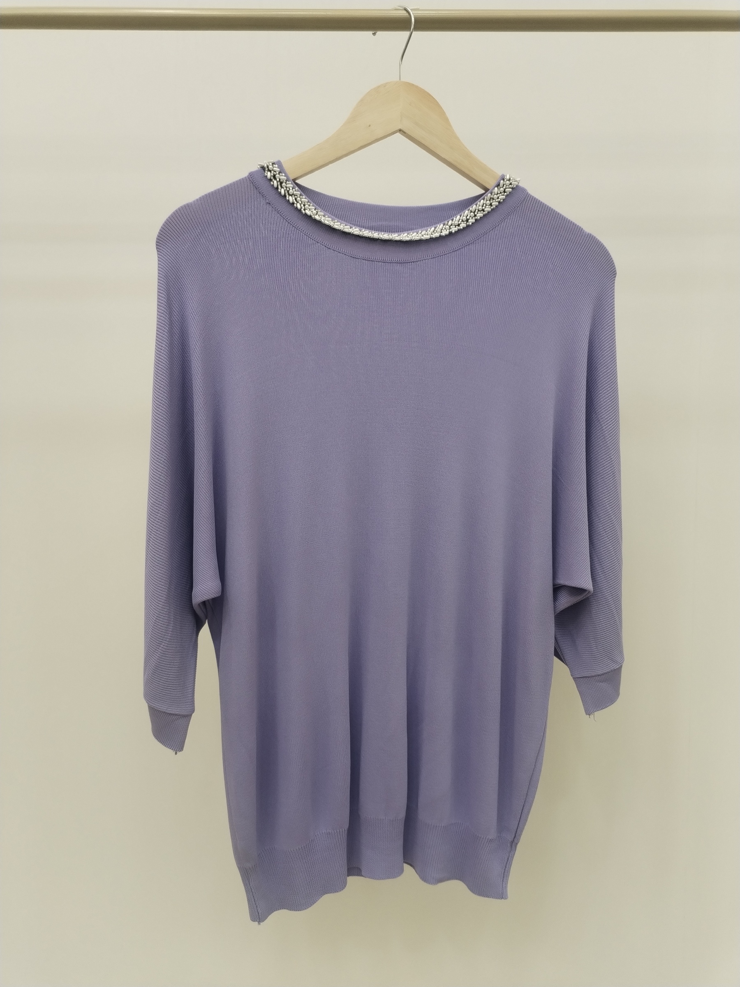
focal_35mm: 29
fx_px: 827
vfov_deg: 61.7
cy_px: 494
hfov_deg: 48.2
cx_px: 370
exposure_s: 1/120
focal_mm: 4.75
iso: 249
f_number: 1.8
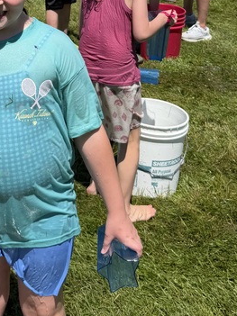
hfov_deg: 20.4
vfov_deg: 25.9
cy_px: -21
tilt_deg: -9.3
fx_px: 639
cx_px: 9
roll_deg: +1.2
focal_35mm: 70
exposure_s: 1/4405
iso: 80
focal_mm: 6.76
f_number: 1.78
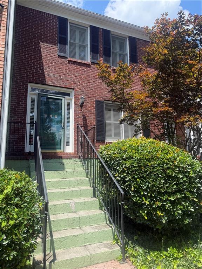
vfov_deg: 71.6
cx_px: 101
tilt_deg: +9.9
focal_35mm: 24
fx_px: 187
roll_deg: +1.0
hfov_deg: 56.8
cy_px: 134
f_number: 1.78
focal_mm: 6.76
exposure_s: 1/2110
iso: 80
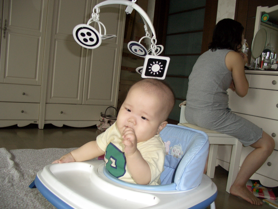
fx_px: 265
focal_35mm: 33
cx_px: 139
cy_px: 104
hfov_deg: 55.4
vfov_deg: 42.9
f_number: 2.8
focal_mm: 7.1
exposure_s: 1/60
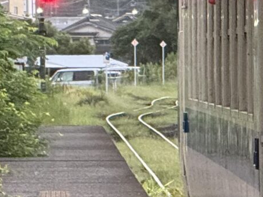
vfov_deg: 2.2
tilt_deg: -0.6
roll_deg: +0.3
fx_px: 5127
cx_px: 599
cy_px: 130
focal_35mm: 675
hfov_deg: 2.9
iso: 640
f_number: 2.8
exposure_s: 1/60
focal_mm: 15.66
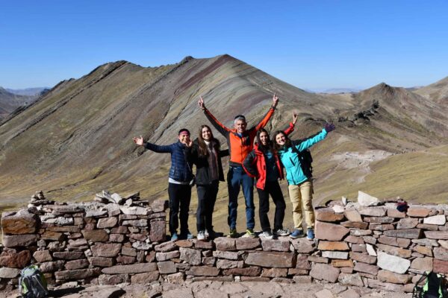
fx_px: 597
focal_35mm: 48
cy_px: 149
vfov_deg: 28.1
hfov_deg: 41.1
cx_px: 224
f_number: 9
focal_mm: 32
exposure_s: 1/320
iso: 100
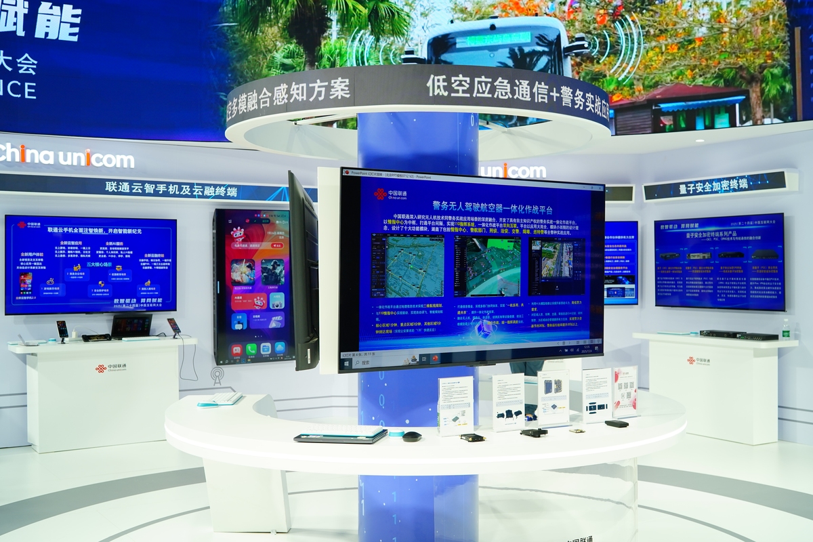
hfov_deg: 48.5
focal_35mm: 40
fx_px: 903
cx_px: 406
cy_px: 271
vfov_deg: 33.4
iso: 400
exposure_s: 1/125
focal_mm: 40
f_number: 5.6
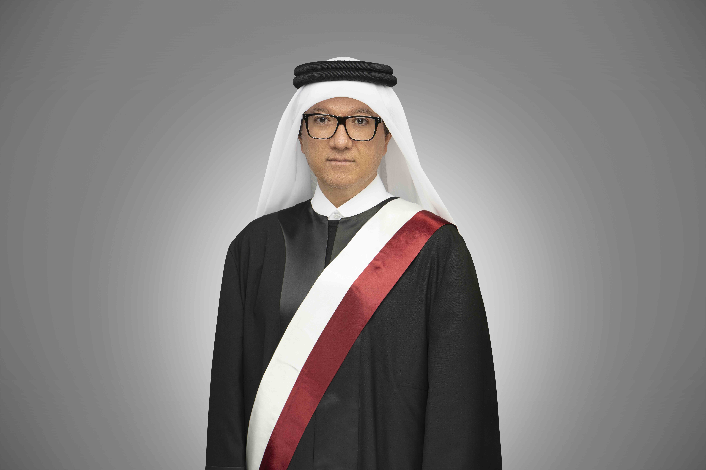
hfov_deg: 23.9
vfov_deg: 16.1
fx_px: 1667
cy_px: 235
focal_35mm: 85
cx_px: 353
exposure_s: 1/200
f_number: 8
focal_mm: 85
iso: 200
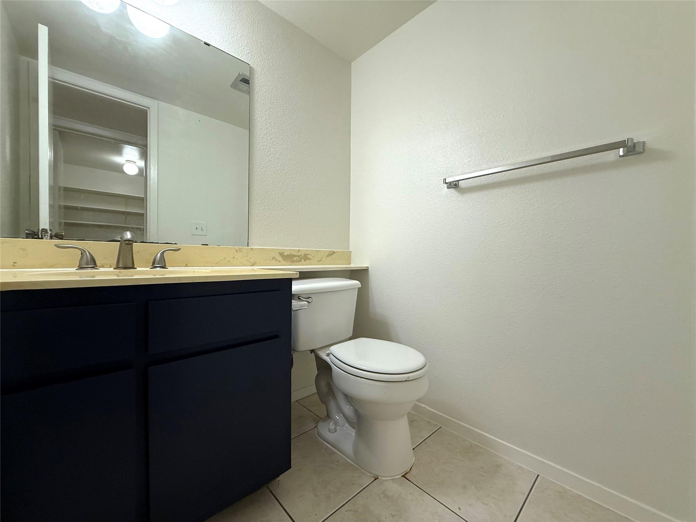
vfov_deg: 85.7
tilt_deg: -1.9
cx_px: 348
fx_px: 281
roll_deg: -0.7
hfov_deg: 102.1
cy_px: 261
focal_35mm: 14
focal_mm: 2.22
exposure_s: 1/120
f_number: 2.2
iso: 200
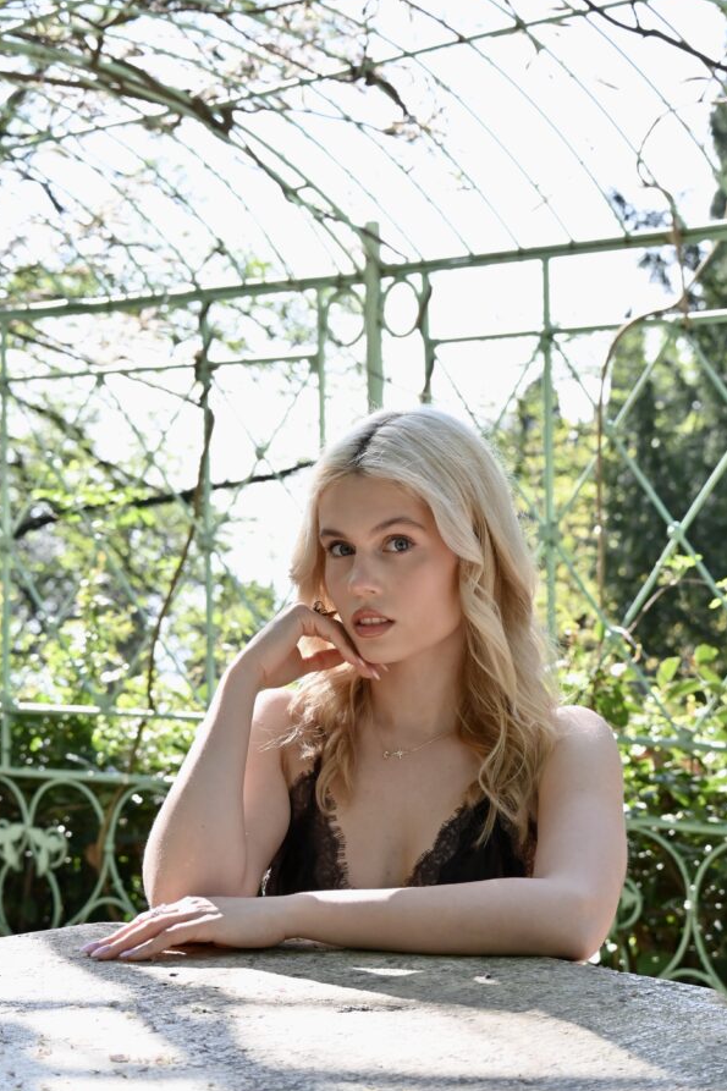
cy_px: 575
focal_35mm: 86
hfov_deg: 15.9
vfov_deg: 23.6
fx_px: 2606
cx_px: 389
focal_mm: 50
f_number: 6.3
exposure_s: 1/640
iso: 800
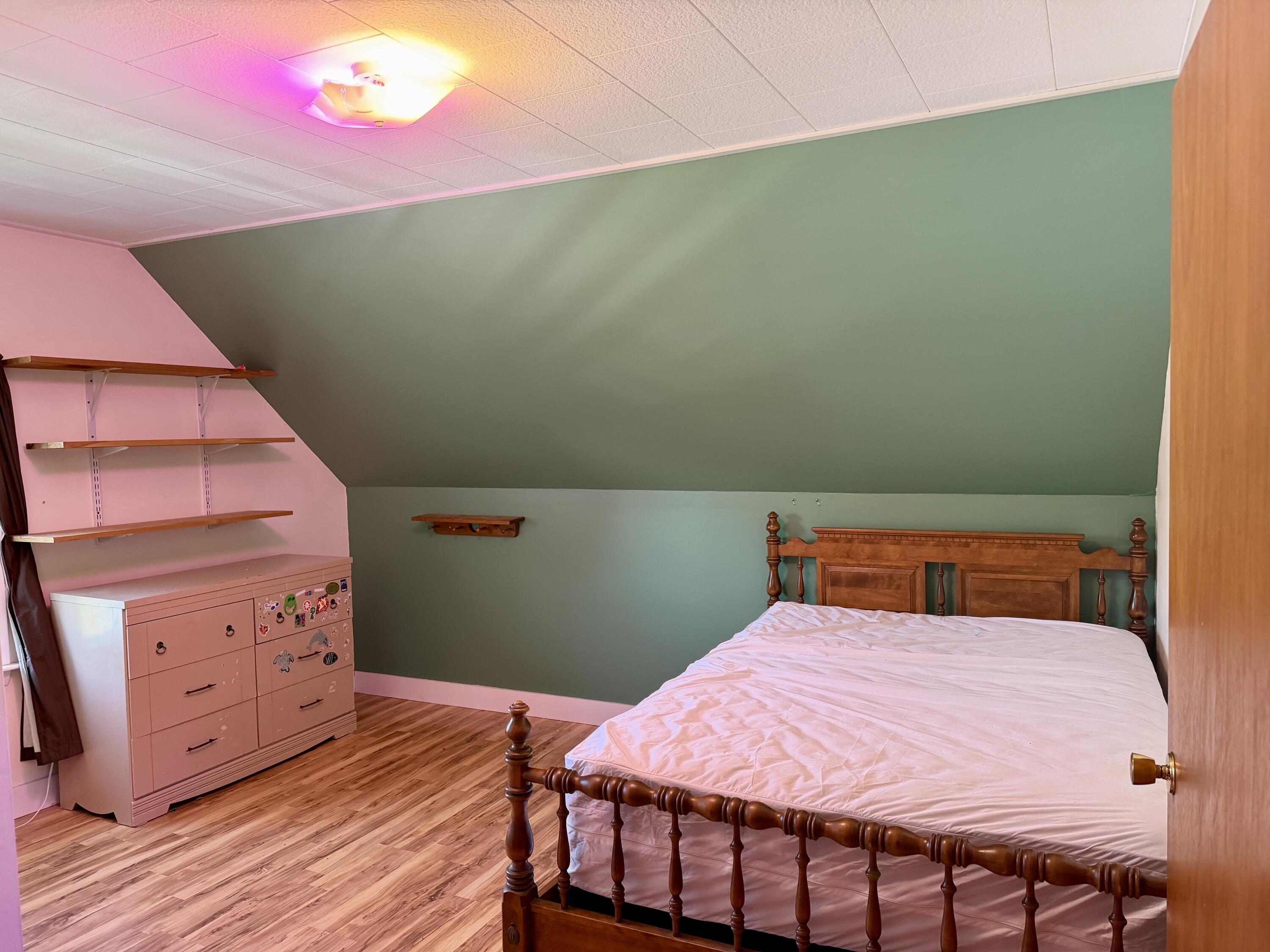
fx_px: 881
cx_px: 635
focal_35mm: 24
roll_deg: +2.3
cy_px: 476
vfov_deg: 56.8
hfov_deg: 71.6
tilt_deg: -2.5
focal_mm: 6.76
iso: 250
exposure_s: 1/60
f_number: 1.78
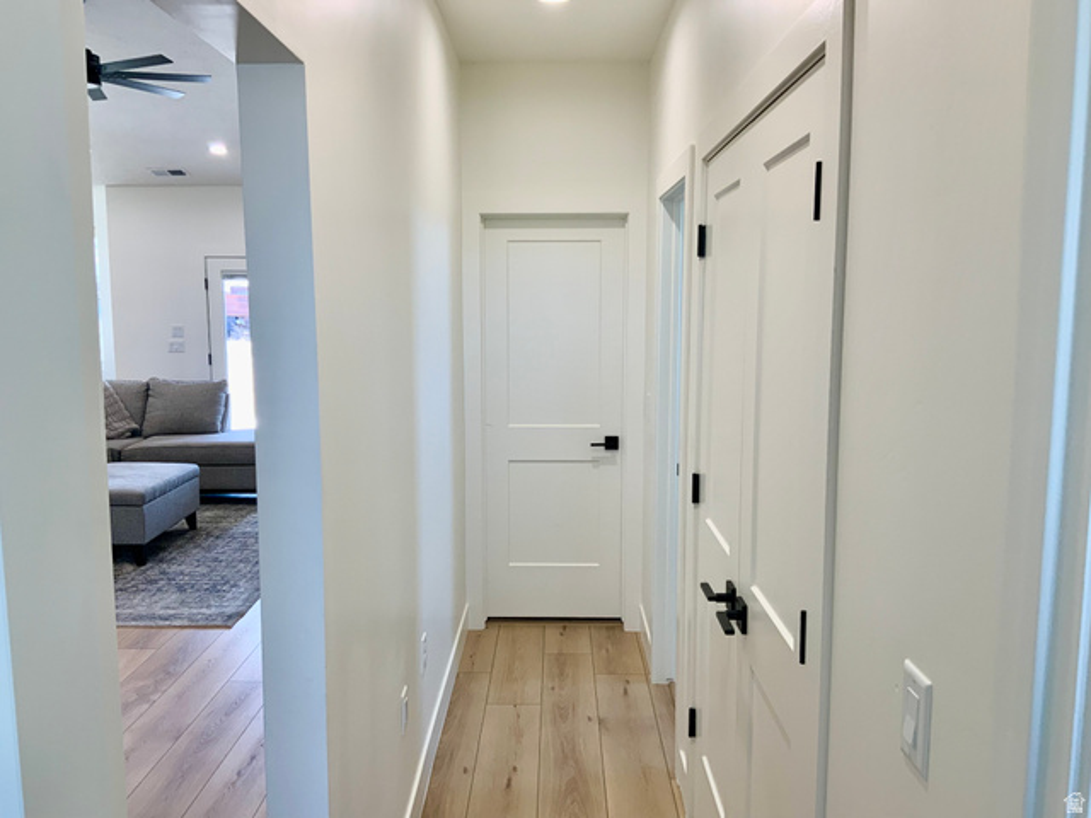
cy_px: 409
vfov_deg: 48.2
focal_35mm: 29
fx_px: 914
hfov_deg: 61.7
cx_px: 546
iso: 50
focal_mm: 3
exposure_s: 1/120
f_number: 1.8
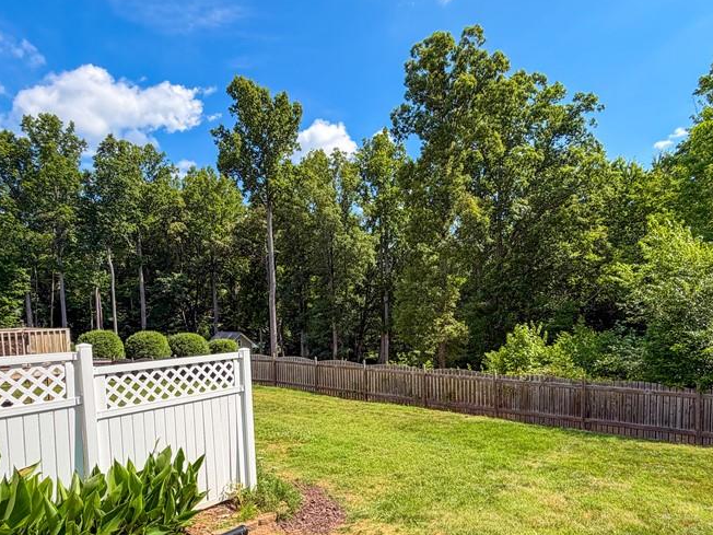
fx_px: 453
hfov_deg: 76.4
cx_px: 363
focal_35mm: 22
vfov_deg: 60.0
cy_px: 344
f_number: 2.2
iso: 25
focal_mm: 2.22
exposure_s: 1/750
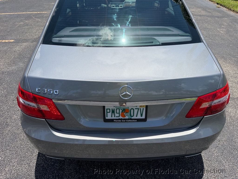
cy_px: 90
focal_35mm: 24
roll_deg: +2.0
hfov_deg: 71.6
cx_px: 119
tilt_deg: -35.5
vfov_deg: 56.8
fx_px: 165
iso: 80
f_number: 1.78
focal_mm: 6.76
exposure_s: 1/4975
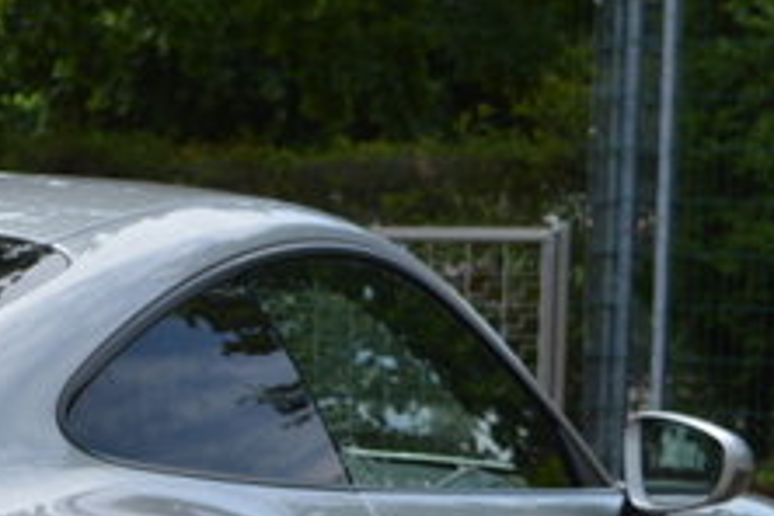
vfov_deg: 6.9
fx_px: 4235
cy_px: 689
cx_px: -356
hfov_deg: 10.1
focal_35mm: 197
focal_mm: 38
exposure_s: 1/250
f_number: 8
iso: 100
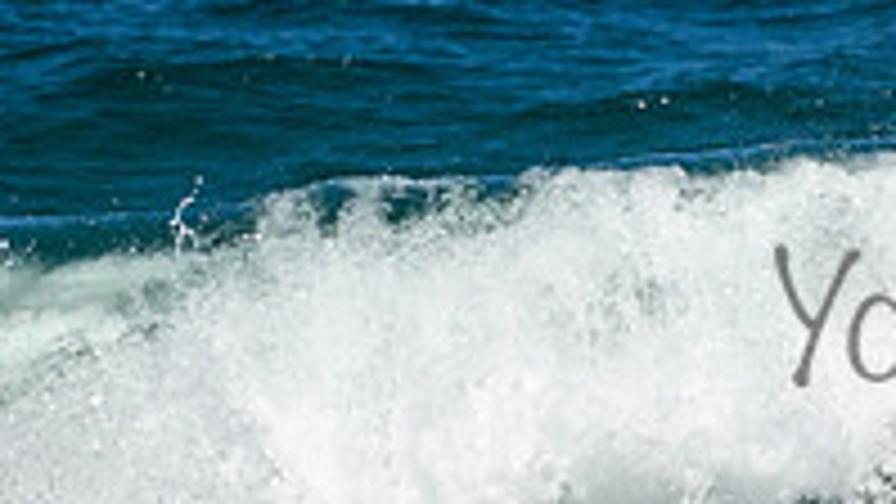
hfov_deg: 0.8
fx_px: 66651
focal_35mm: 2805
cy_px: 150
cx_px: 1047
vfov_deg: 0.4
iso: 900
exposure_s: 1/2000
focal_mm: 800
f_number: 11
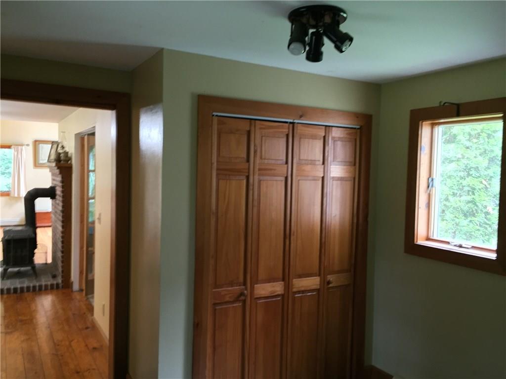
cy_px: 190
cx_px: 253
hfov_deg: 61.7
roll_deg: -3.5
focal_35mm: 29
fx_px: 424
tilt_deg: -1.1
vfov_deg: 48.2
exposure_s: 1/30
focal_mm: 4.15
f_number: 2.2
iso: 250
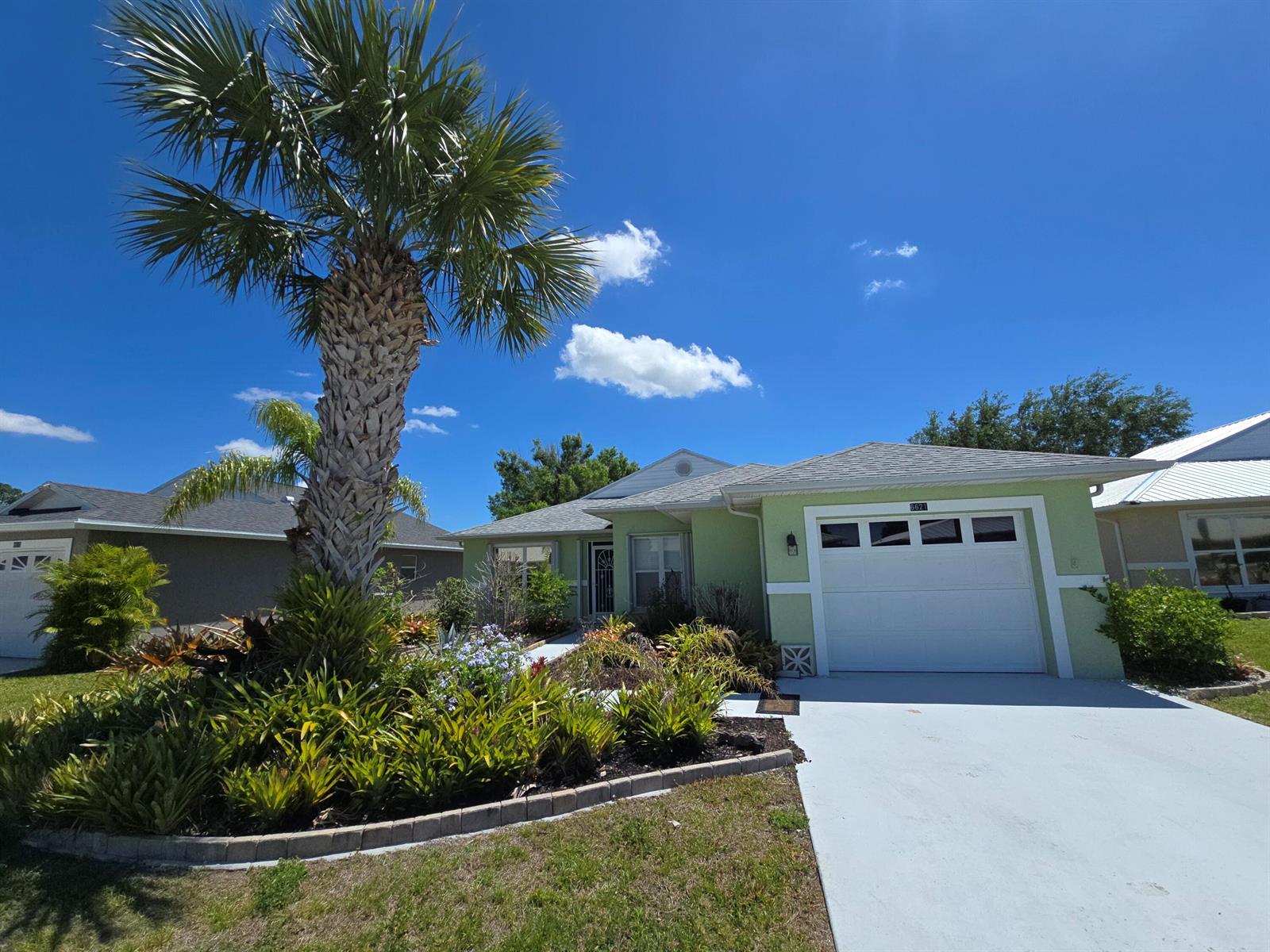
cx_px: 635
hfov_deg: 106.2
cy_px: 476
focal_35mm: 13
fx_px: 477
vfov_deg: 89.9
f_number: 2.2
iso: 50
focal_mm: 2.2
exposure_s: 1/3345
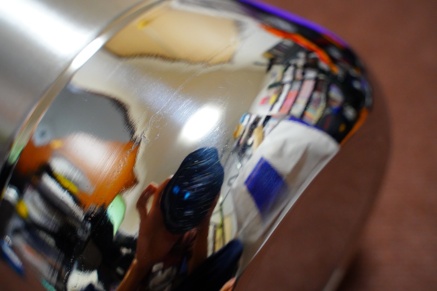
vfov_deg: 32.6
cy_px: 146
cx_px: 218
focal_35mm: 41
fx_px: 498
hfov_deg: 47.4
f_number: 5.6
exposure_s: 1/100
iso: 6400
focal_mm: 41
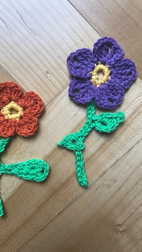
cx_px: 56
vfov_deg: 62.6
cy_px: 125
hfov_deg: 37.6
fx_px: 208
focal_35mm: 31
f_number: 1.8
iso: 25
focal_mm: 3.99
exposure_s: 1/33
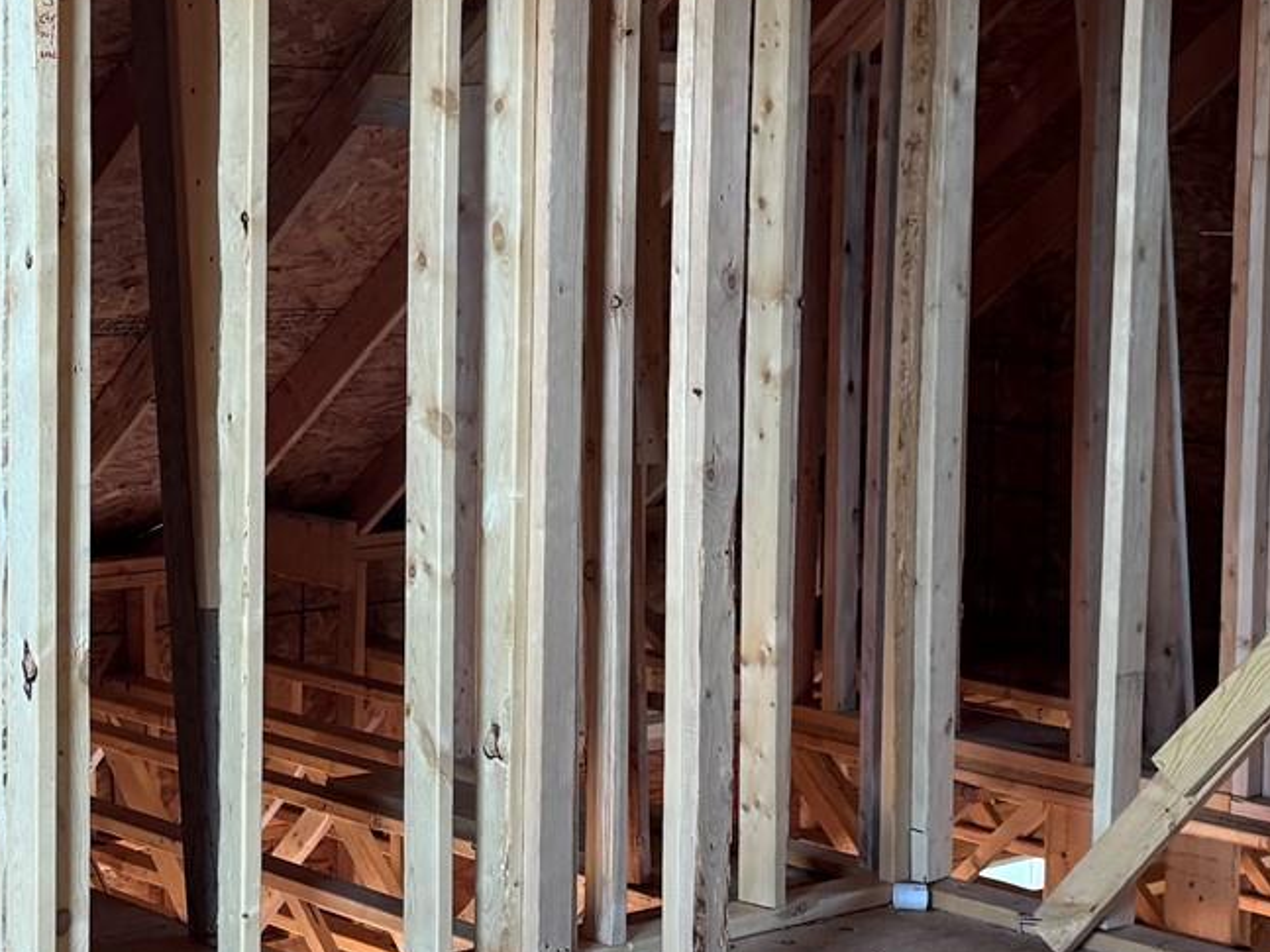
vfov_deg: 19.4
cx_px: 257
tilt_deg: -3.5
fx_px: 2788
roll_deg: -1.0
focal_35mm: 76
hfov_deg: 25.2
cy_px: 381
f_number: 1.78
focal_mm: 6.76
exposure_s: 1/88
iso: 200
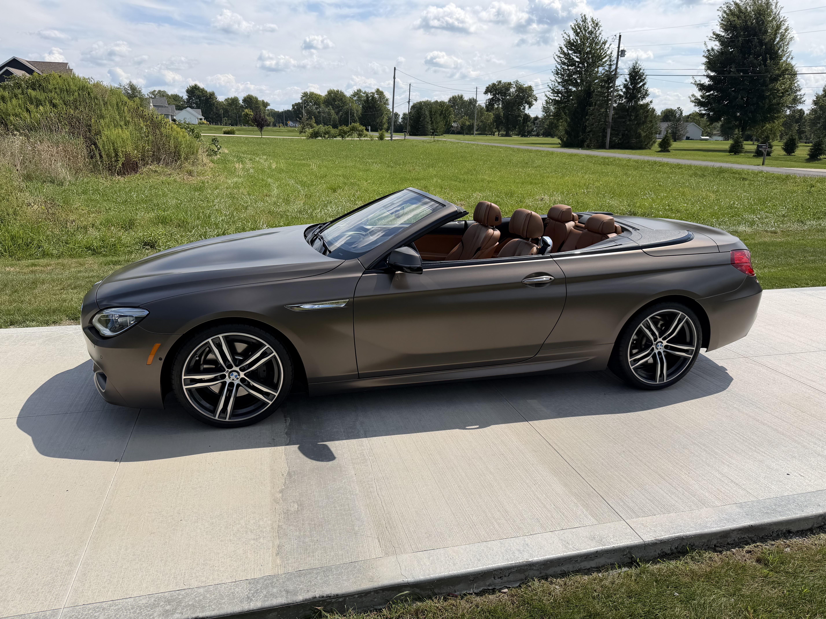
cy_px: 310
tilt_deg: -15.4
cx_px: 413
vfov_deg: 56.8
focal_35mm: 24
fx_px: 573
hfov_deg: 71.6
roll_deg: -1.4
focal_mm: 6.76
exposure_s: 1/7353
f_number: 1.78
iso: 80
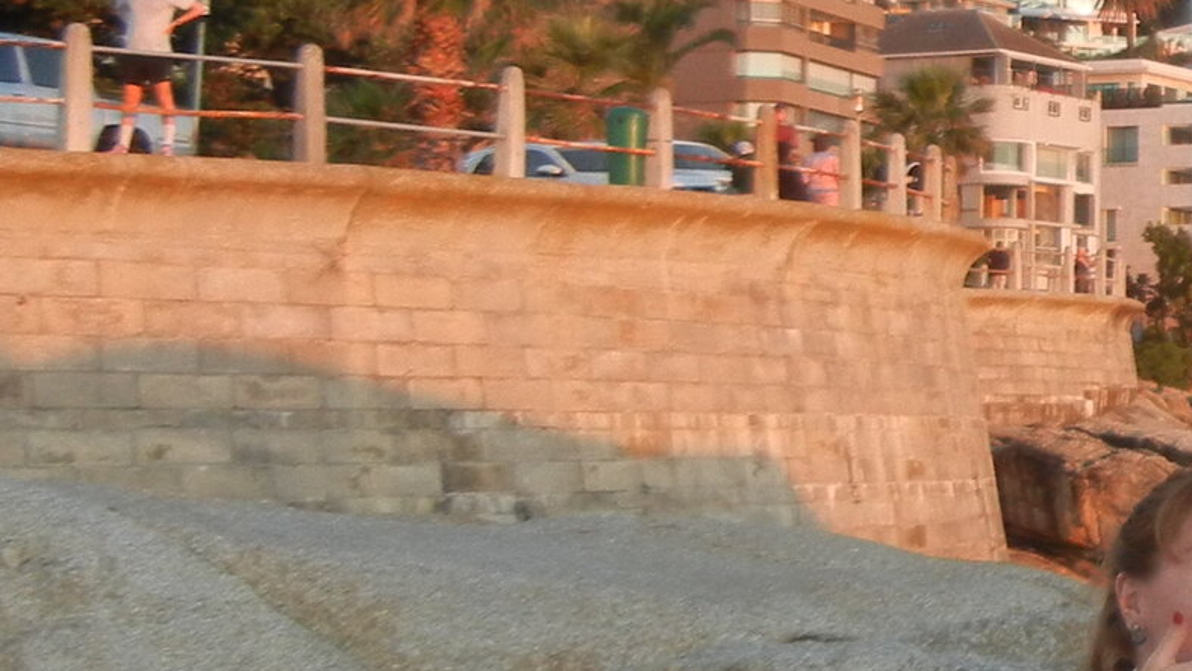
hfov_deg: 17.4
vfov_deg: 11.2
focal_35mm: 108
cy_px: 241
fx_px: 3414
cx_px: 1908
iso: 160
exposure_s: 1/87.6
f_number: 3.5
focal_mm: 5.4
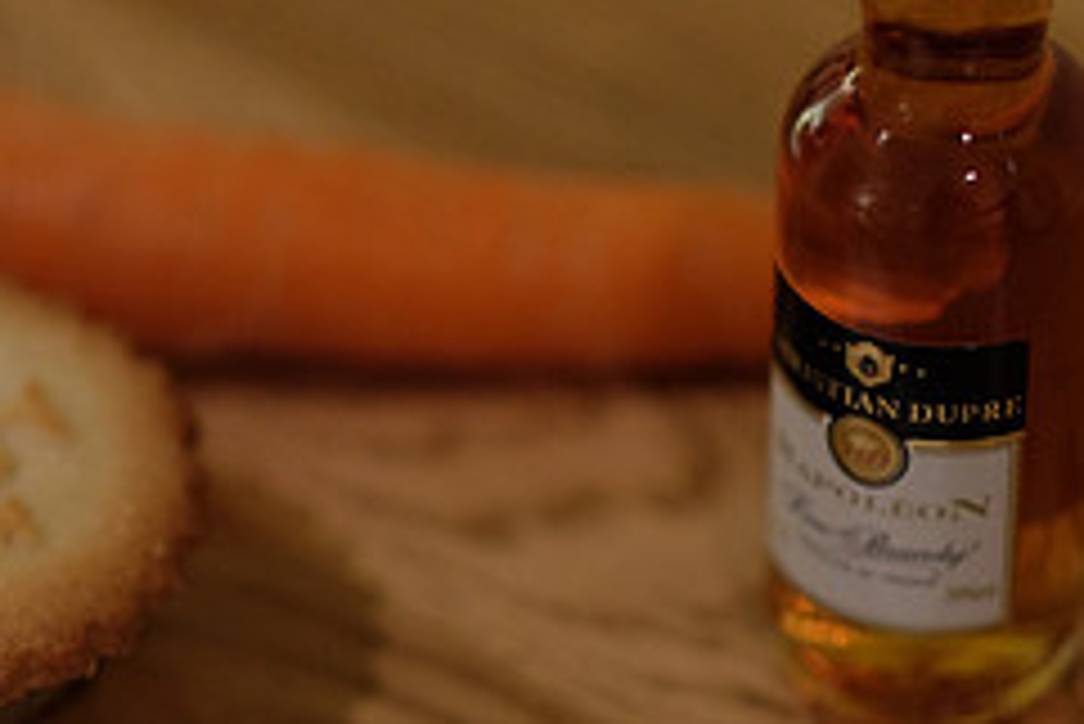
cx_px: 454
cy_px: 506
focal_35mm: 202
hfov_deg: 10.2
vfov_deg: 6.8
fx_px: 6086
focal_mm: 56
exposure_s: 1/26
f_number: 1.2
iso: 800
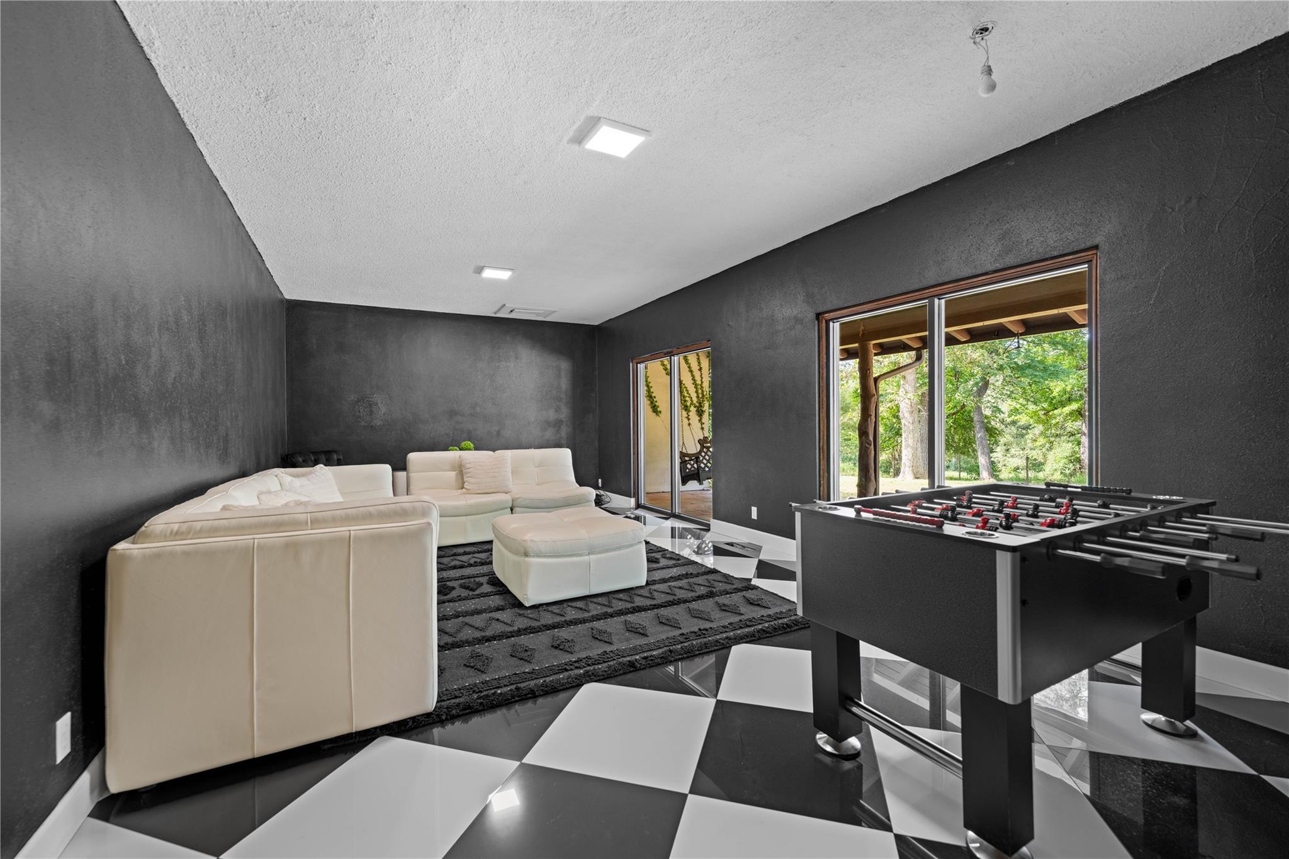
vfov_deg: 81.2
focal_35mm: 14
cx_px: 644
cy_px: 430
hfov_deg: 104.3
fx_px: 501
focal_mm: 14
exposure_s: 1.3
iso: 100
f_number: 4
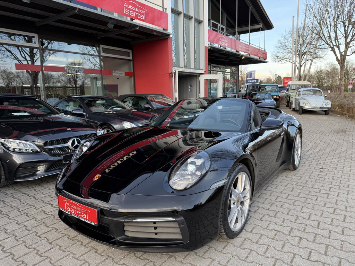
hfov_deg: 71.6
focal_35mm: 24
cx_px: 178
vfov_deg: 56.8
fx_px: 246
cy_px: 133
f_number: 1.78
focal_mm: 6.76
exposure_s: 1/226
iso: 80
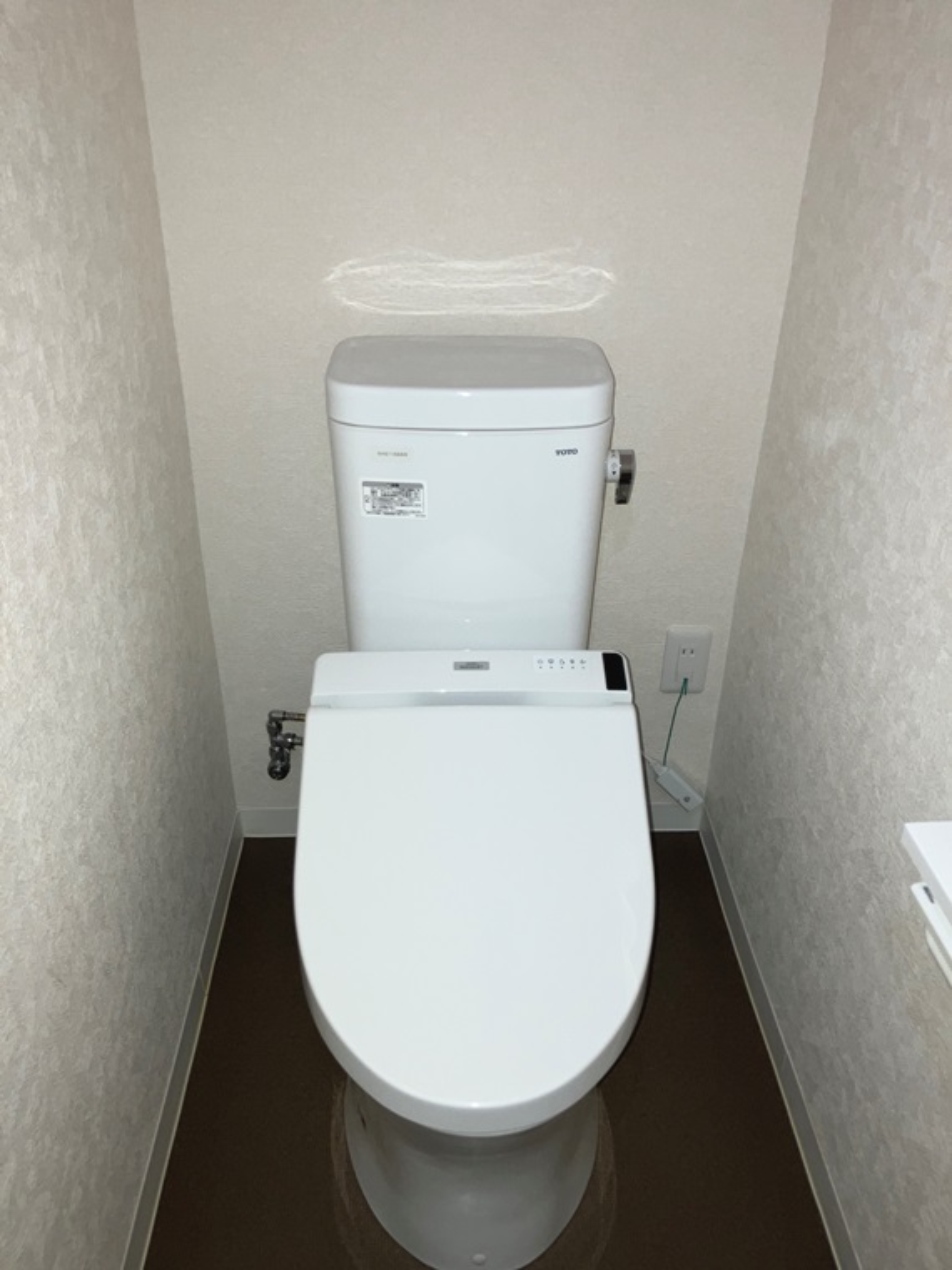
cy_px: 635
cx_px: 476
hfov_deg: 49.7
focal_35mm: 28
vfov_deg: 63.4
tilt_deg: -29.9
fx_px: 1027
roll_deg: -0.7
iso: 32
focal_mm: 3.99
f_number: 1.8
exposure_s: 1/4
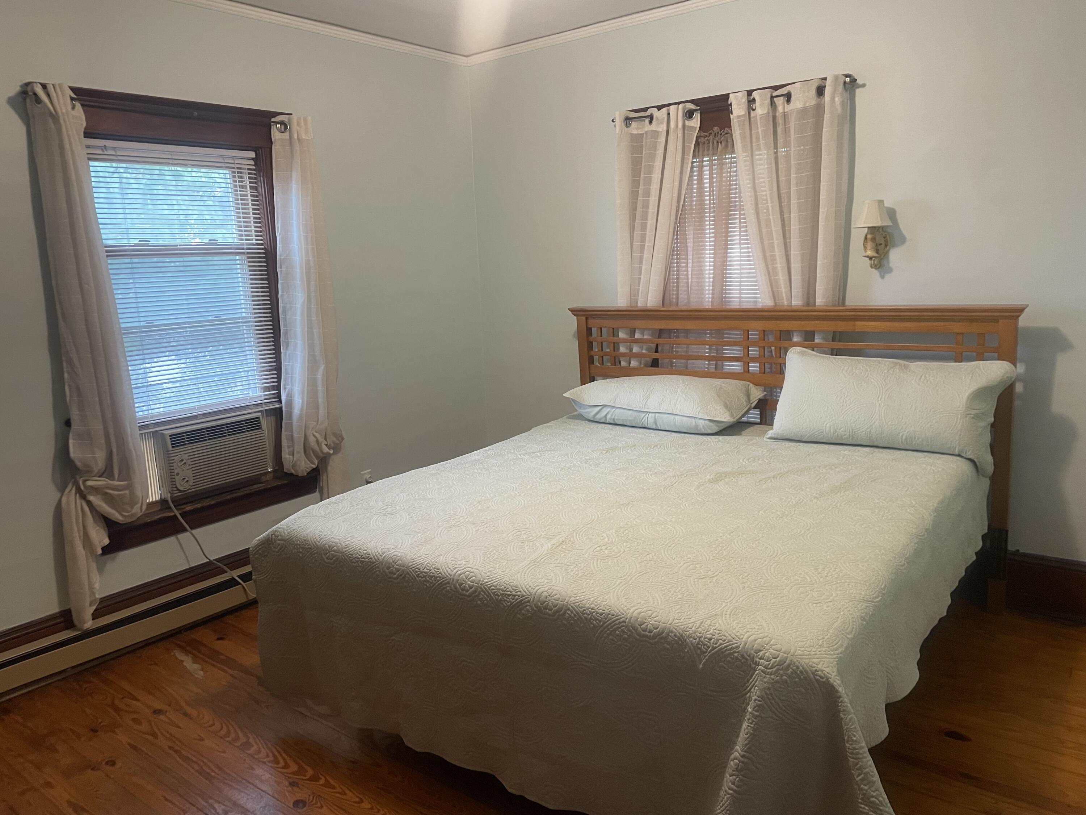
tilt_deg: -10.9
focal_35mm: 26
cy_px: 408
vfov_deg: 53.1
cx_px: 543
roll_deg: +2.0
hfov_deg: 67.3
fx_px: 816
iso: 400
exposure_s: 1/60
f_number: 1.6
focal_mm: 4.2
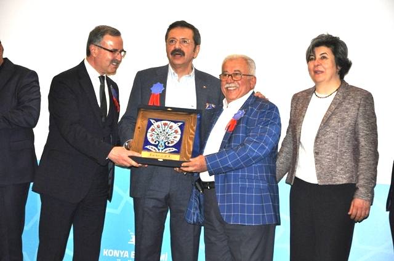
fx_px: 1017
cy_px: 130
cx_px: 197
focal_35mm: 93
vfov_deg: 14.7
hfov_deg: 21.9
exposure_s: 1/60
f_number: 4.5
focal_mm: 62
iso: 800
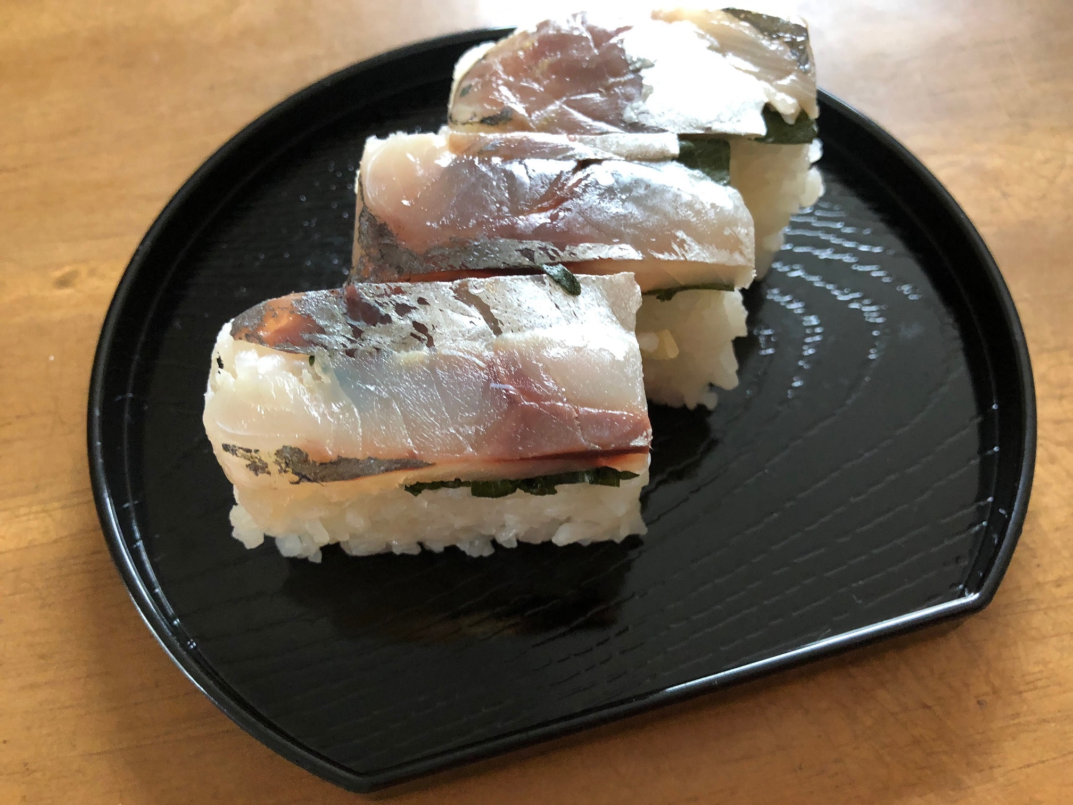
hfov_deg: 63.4
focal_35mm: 28
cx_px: 536
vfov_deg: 49.7
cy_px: 402
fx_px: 868
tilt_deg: -61.1
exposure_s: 1/9
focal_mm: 4
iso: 100
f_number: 1.8
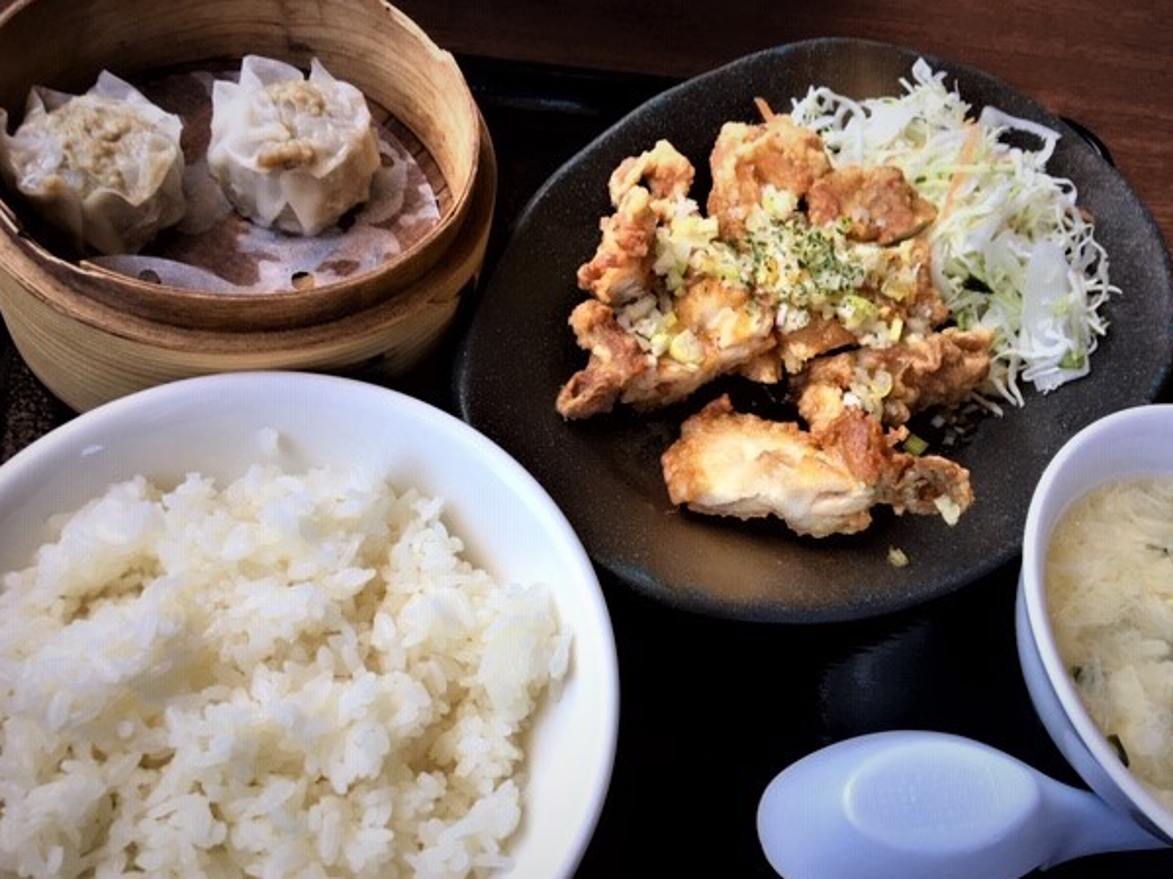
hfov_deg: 58.3
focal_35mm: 31
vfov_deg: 45.4
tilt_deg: -57.6
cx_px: 613
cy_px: 452
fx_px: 1050
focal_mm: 4.15
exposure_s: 1/60
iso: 25
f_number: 2.2
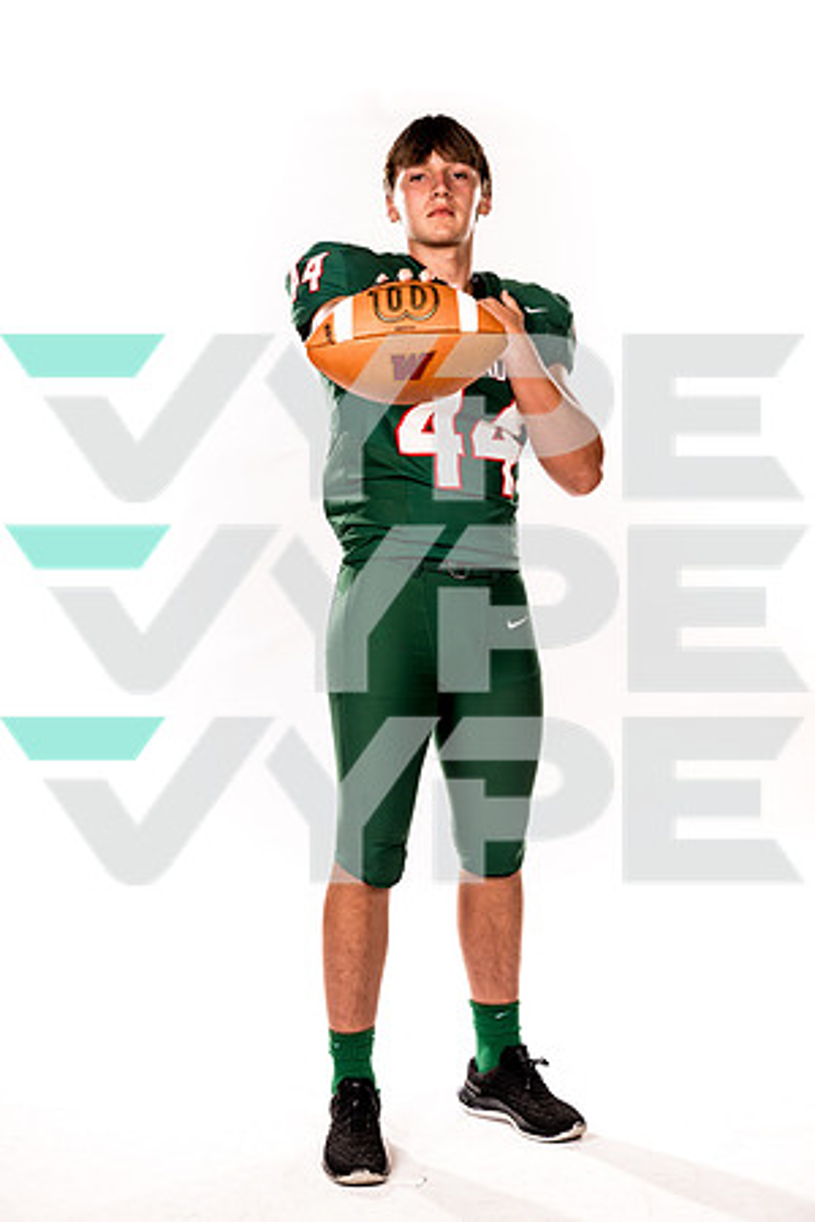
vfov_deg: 38.2
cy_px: 611
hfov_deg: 26.0
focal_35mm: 52
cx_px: 408
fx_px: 1766
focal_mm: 52
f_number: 8
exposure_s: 1/400
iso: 800
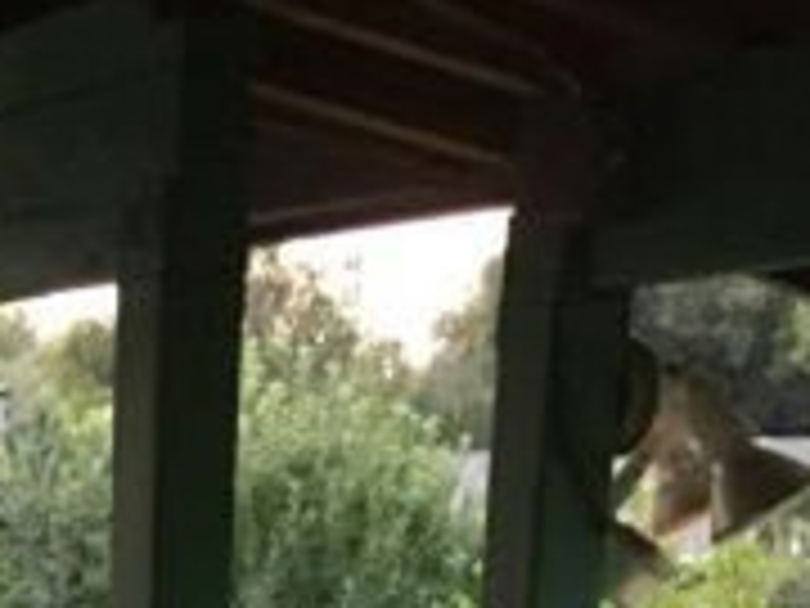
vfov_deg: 13.1
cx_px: -176
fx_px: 2410
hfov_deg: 18.1
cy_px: 1063
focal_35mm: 103
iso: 160
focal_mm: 4.15
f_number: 2.2
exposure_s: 1/30
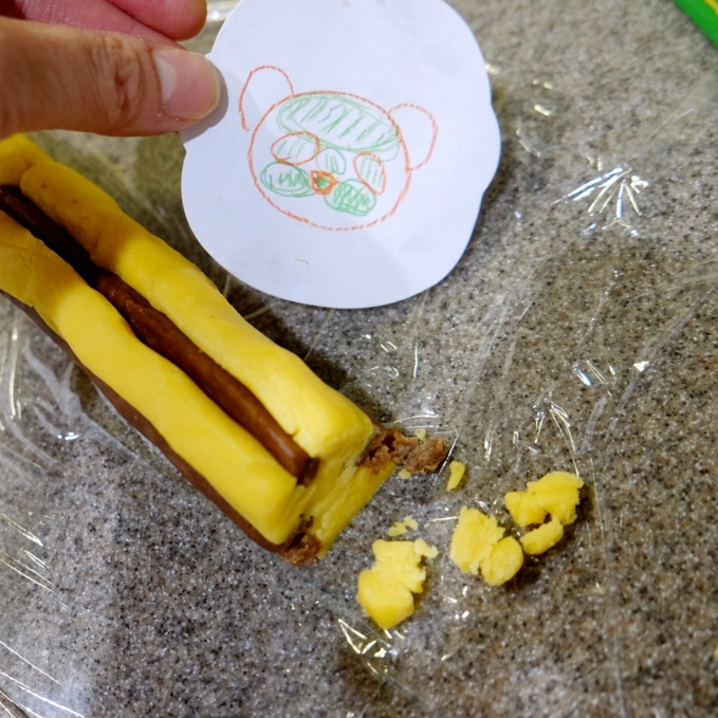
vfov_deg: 40.9
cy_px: 358
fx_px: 962
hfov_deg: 40.7
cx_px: 280
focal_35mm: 41
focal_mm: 21.4
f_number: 4
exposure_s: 1/60
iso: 1600
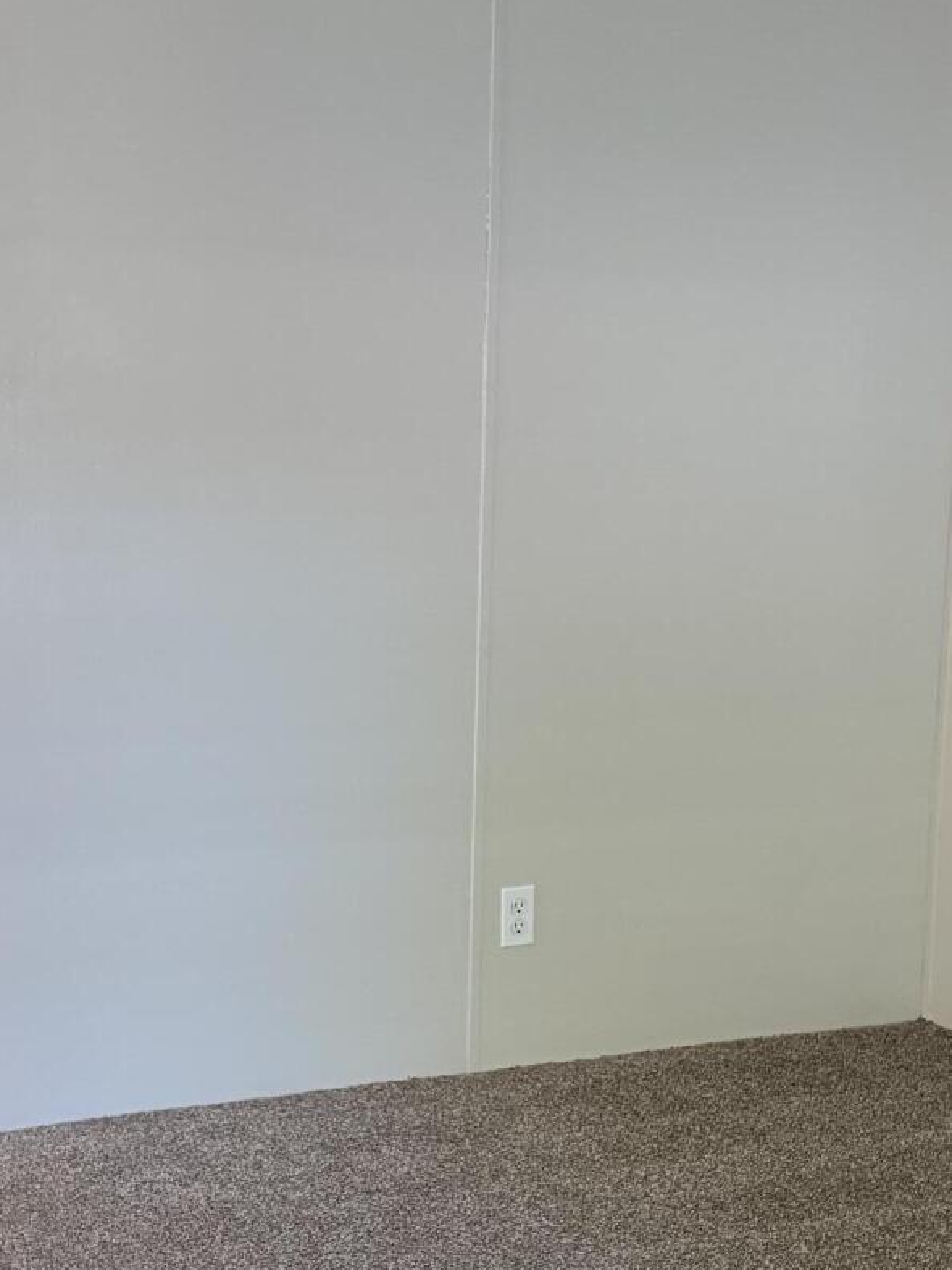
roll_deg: -1.6
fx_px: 2237
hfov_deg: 24.0
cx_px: 434
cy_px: 791
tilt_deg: -9.6
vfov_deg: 31.6
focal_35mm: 61
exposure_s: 1/60
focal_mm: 6.76
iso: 500
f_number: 1.78
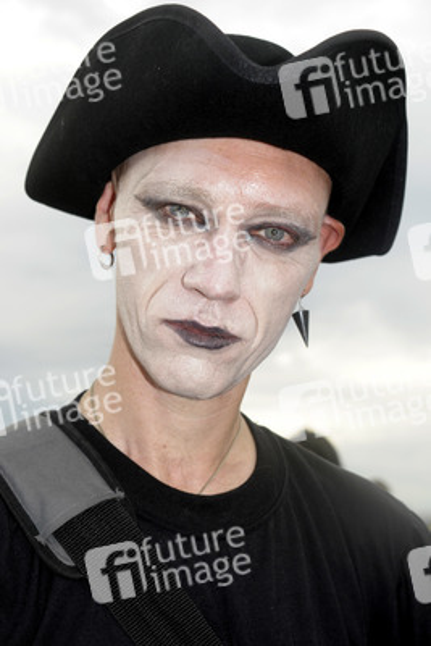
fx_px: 1292
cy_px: 323
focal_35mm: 72
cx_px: 216
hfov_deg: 18.9
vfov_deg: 28.1
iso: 200
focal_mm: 48
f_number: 6.3
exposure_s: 1/250
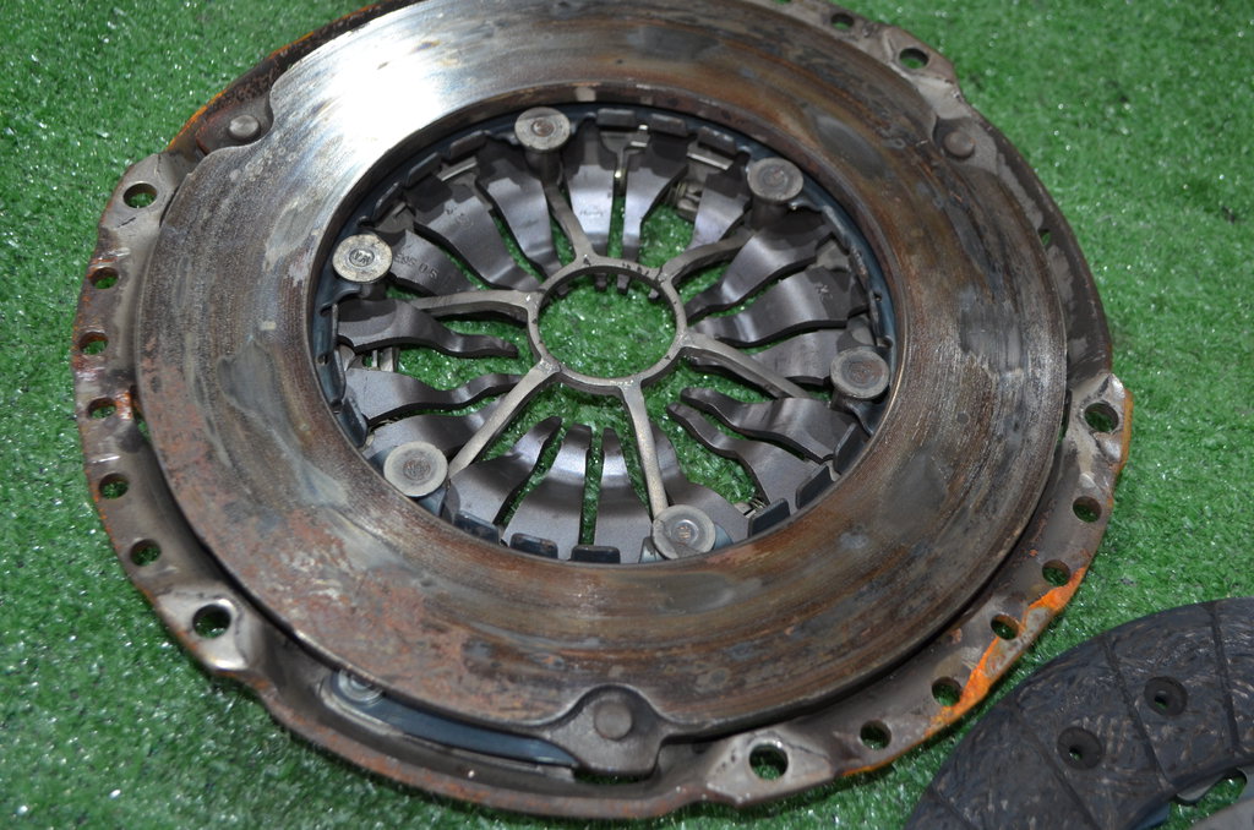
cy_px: 415
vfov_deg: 27.9
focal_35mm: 48
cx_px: 627
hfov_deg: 41.2
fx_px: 1668
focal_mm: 32
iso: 450
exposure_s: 1/60
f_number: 4.8
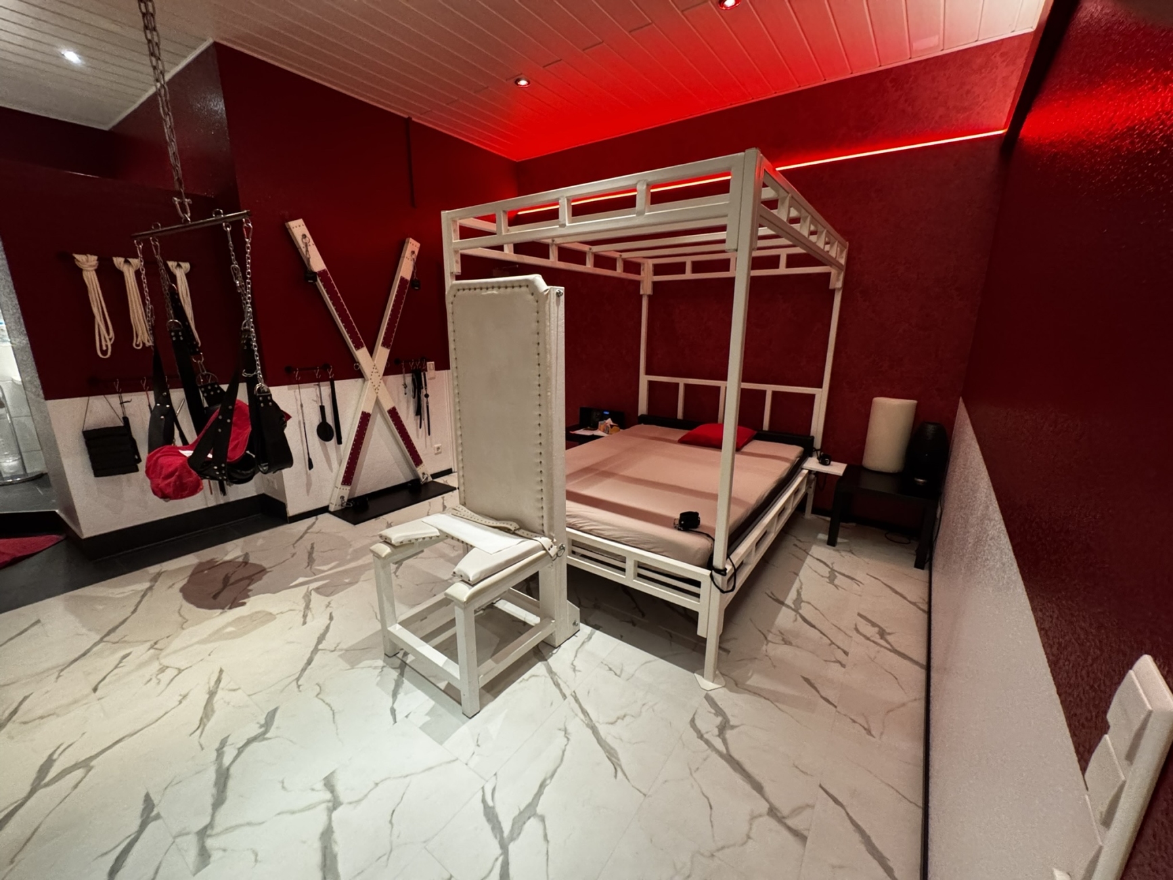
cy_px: 440
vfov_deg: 85.7
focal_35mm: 14
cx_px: 586
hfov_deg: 102.1
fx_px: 474
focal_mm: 2.22
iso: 640
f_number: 2.2
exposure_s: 1/50
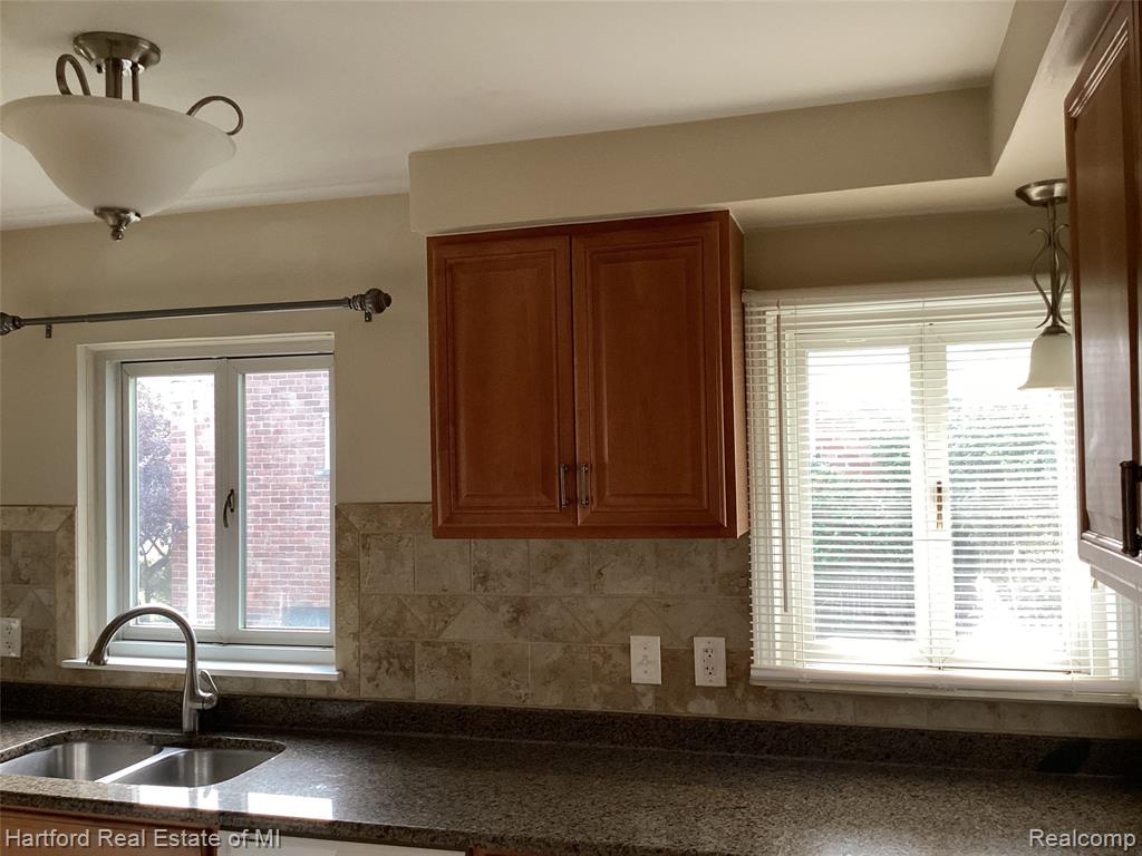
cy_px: 428
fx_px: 1023
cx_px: 571
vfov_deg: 45.4
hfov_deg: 58.4
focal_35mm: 31
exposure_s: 1/60
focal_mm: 3.3
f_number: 2.4
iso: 80
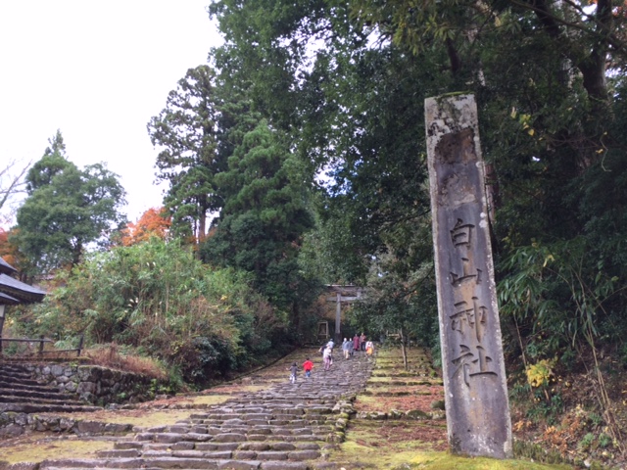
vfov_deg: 48.2
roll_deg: -1.3
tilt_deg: +16.6
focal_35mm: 29
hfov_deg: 61.7
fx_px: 525
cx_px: 314
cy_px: 235
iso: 40
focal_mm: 4.15
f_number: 2.2
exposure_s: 1/60
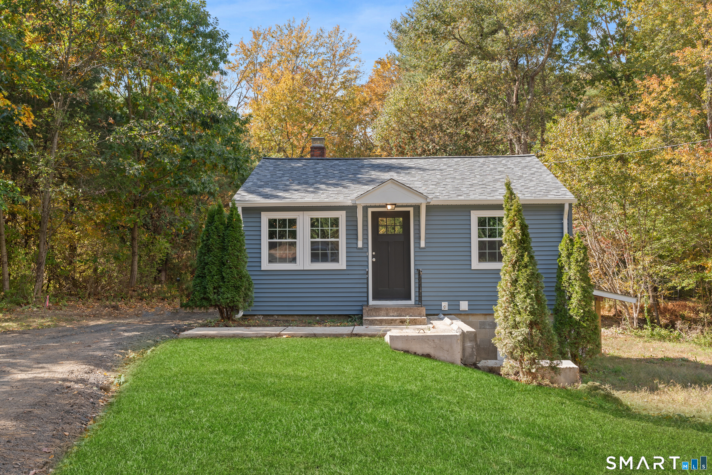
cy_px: 238
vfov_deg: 40.5
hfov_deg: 58.0
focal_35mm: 32
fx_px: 643
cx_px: 356
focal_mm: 32.5
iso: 400
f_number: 8
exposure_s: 1/60
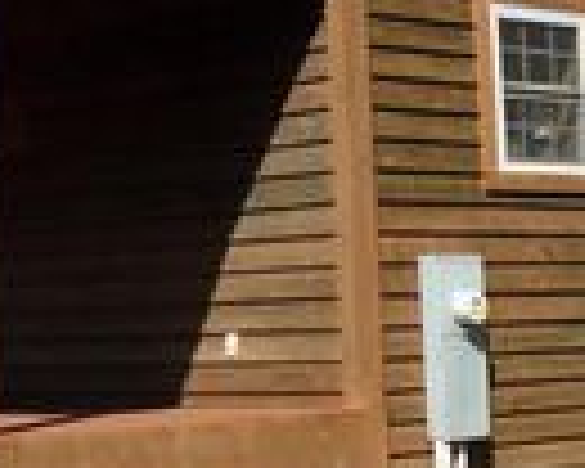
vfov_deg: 13.6
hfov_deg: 16.9
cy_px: 88
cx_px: 135
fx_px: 1956
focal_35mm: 113
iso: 80
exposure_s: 1/500
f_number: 3.3
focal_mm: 5.3
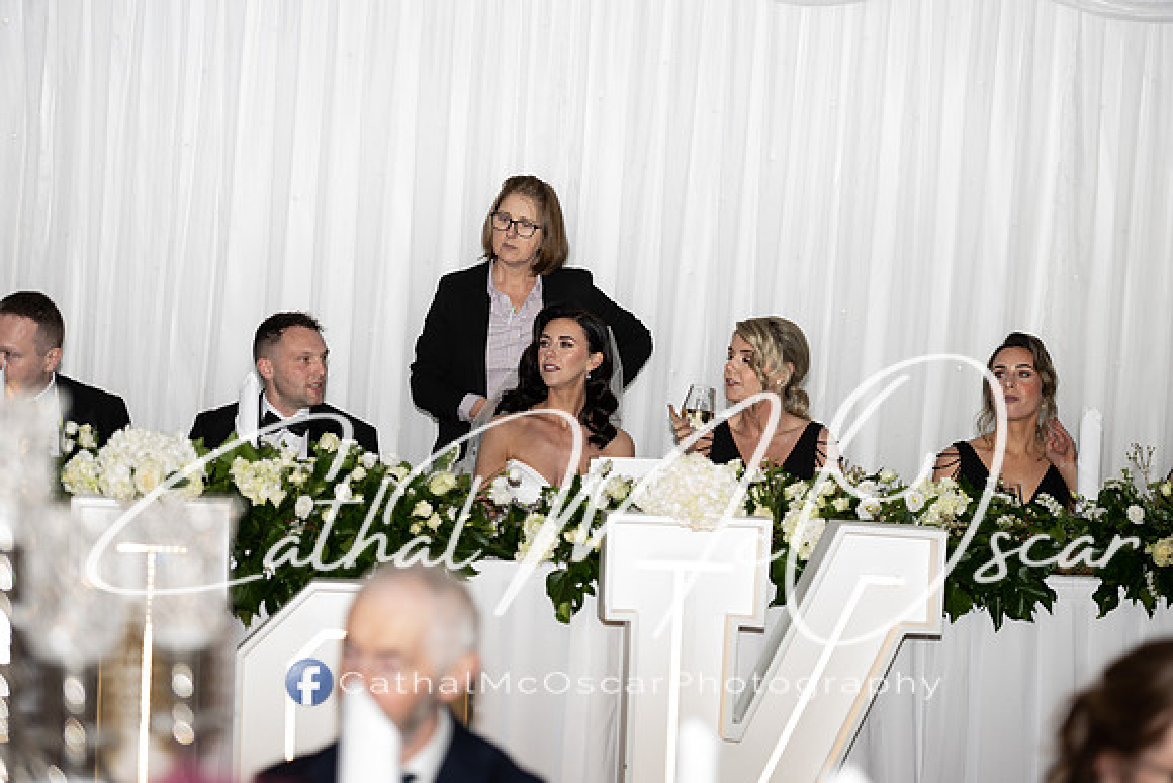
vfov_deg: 13.4
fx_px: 3324
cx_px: 586
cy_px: 392
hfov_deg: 20.0
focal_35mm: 102
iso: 400
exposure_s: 1/160
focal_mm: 102
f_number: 2.8
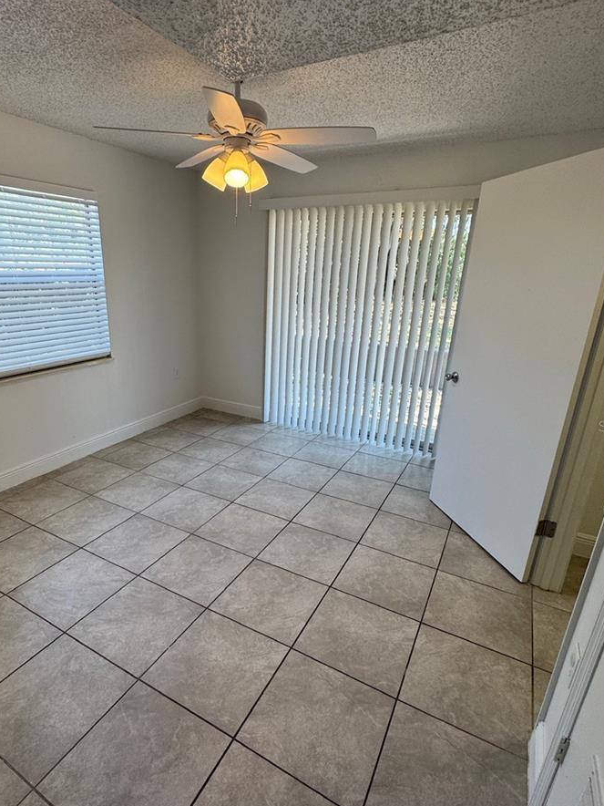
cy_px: 426
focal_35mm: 19
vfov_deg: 84.6
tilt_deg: -21.3
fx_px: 442
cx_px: 253
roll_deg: +2.3
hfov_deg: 68.2
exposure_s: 1/120
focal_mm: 2.22
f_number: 2.2
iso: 50
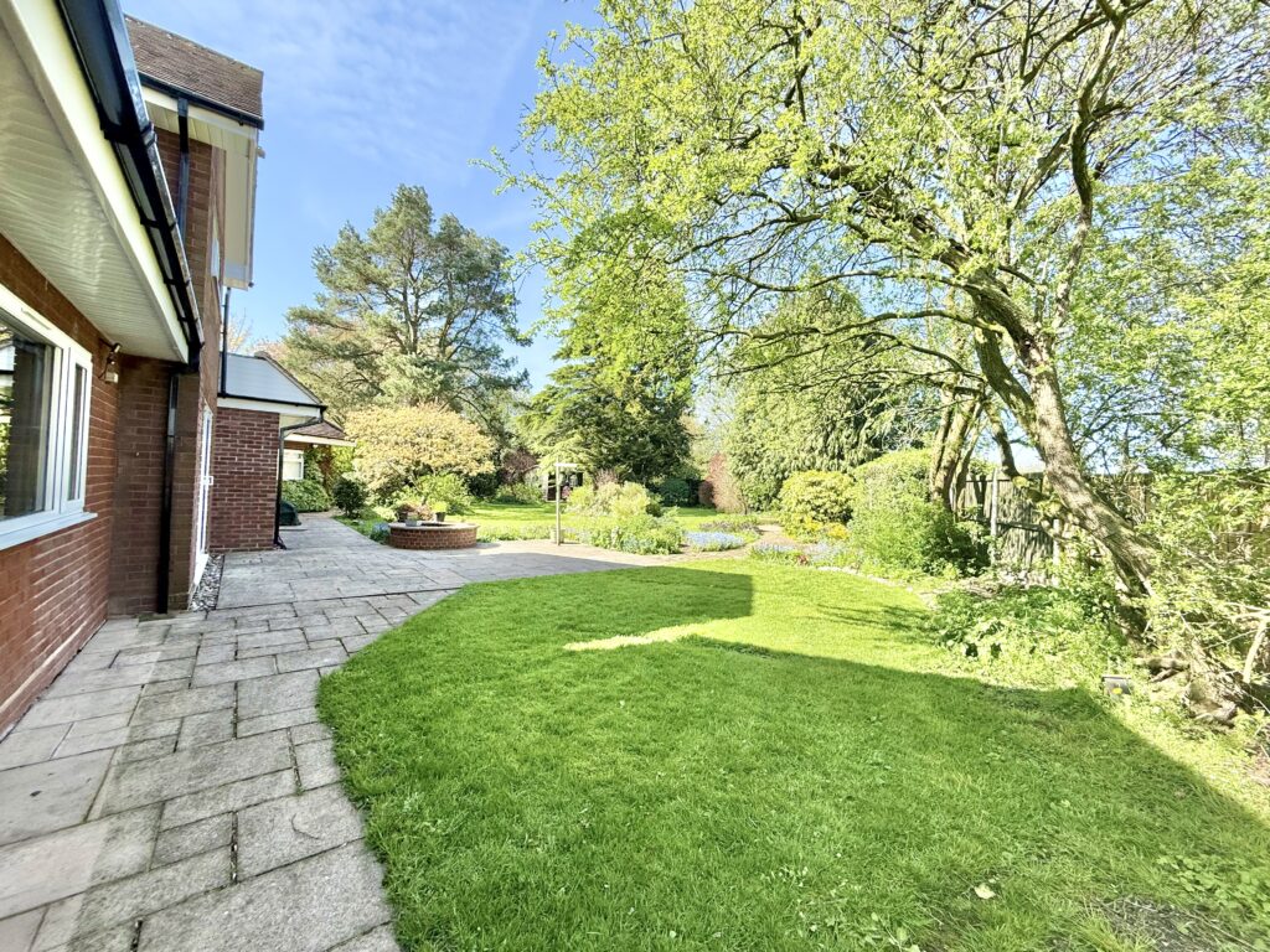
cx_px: 635
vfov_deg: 85.7
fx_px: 514
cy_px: 476
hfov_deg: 102.1
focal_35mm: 14
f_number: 2.2
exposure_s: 1/607
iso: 50
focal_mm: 2.22
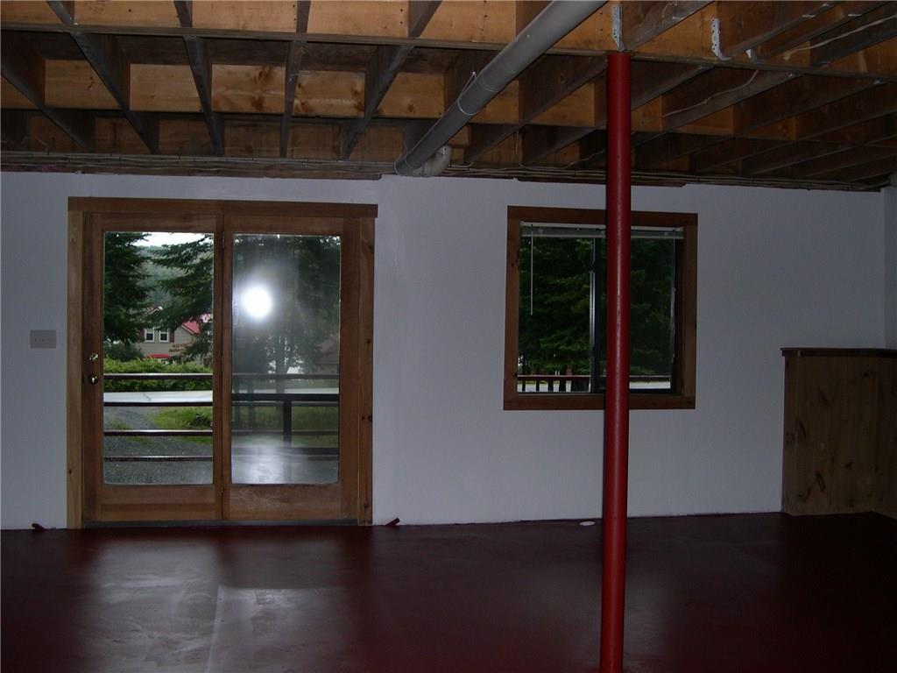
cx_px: 448
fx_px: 985
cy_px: 336
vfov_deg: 37.7
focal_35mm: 38
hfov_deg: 49.0
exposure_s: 1/60
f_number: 2.8
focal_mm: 8
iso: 171
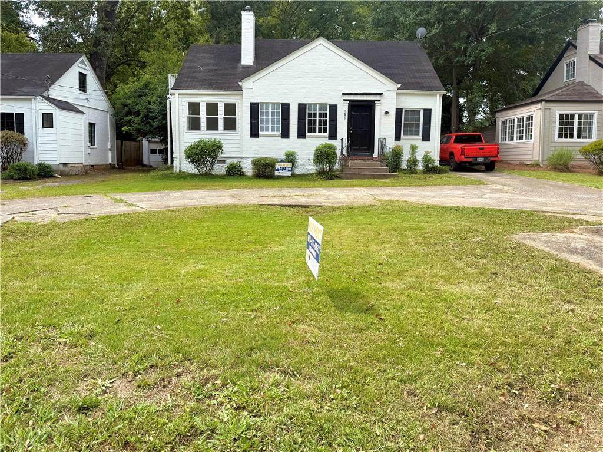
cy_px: 226
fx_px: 418
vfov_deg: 56.8
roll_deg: +0.3
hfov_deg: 71.6
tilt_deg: -7.7
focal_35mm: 24
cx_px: 302
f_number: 1.78
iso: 80
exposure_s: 1/1437
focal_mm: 6.76
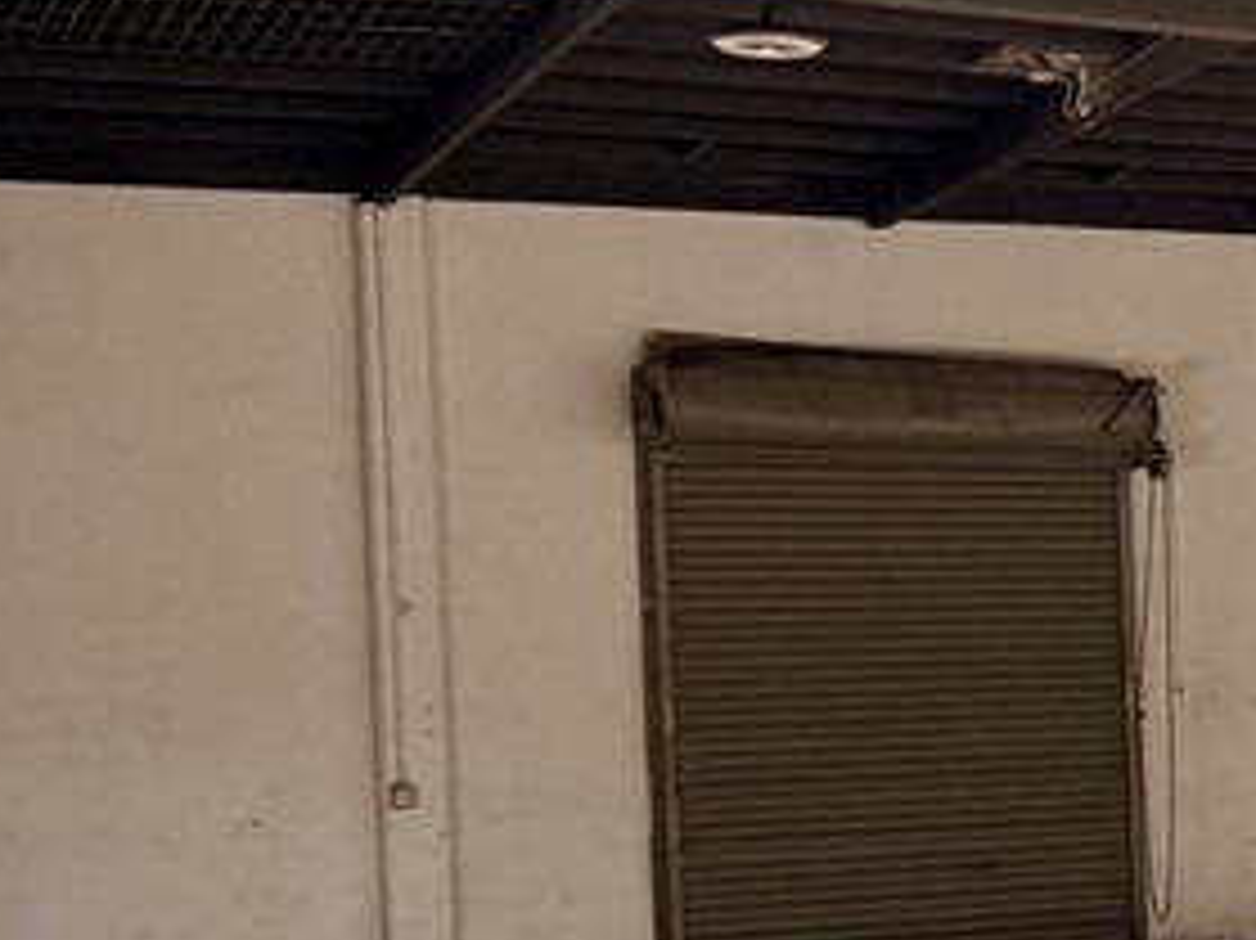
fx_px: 3192
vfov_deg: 16.6
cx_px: 1801
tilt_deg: -2.1
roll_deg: +0.7
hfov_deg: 19.7
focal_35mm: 88
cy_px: 760
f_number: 1.78
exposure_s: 1/121
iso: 160
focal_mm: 6.76
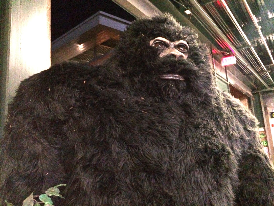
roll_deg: +4.1
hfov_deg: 61.7
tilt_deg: +11.3
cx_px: 137
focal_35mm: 29
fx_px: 230
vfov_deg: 48.2
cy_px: 103
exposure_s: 1/15
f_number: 2.2
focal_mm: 4.15
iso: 1000
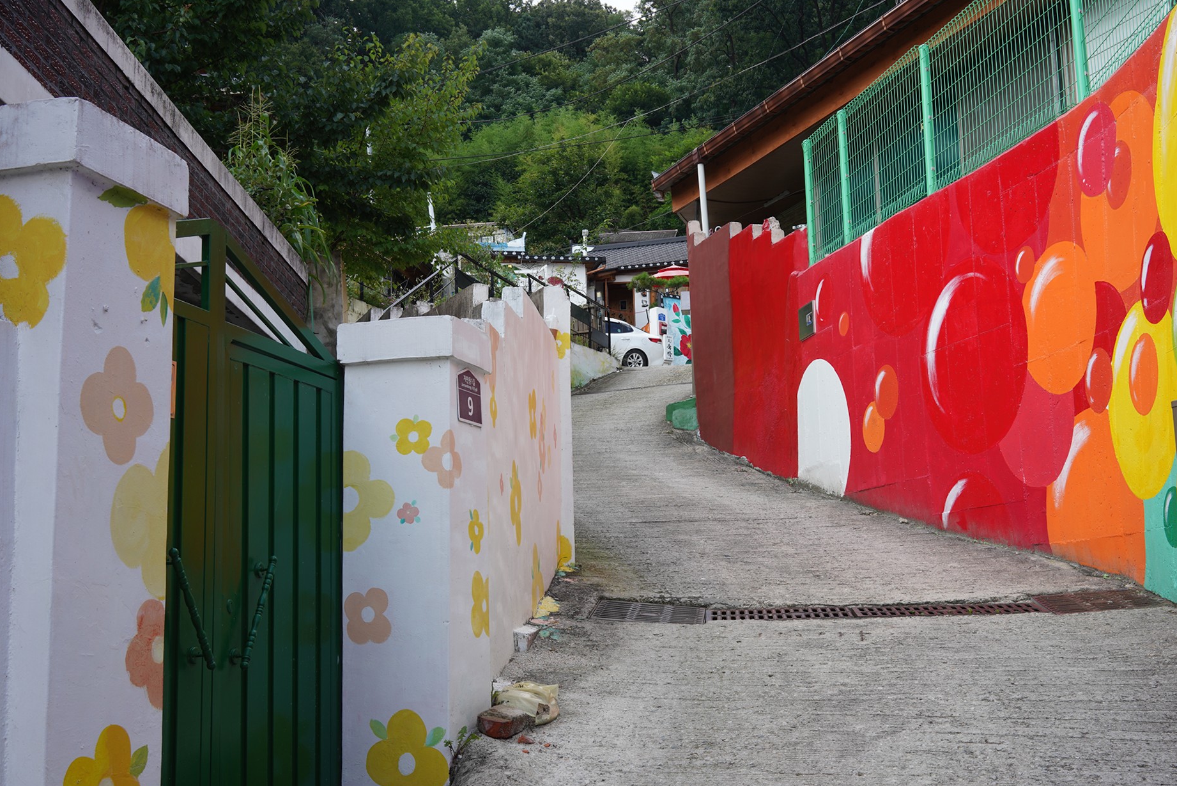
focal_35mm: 38
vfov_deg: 35.1
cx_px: 636
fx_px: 1243
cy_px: 412
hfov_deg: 50.6
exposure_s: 1/100
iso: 200
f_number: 10
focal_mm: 35
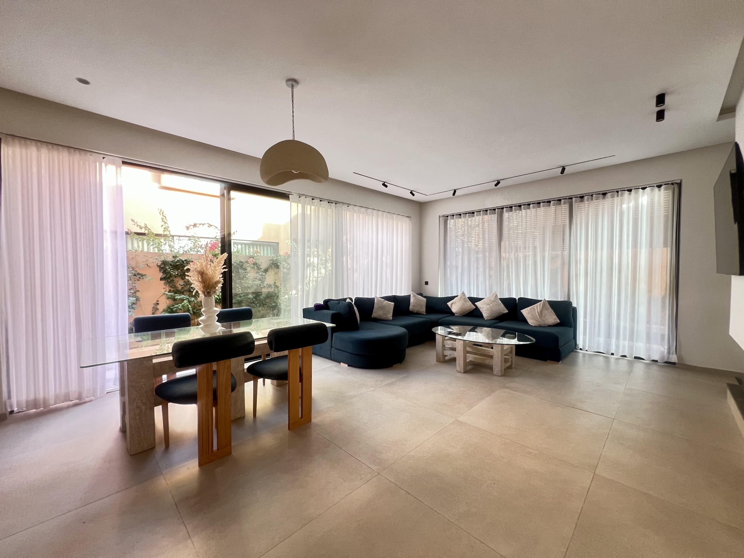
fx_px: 279
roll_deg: +0.6
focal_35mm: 13
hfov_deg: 106.2
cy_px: 279
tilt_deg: -1.5
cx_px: 372
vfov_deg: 89.9
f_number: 1.8
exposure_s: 1/83
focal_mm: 1.57
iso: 250
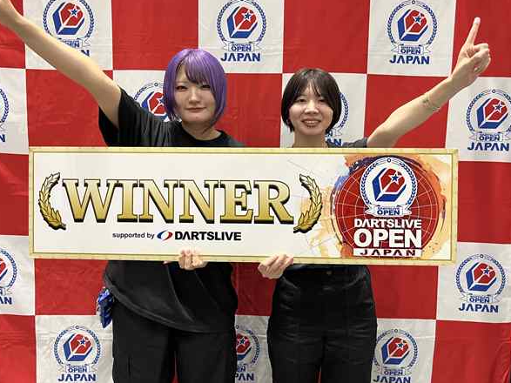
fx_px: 458
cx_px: 250
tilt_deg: -8.6
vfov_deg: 45.3
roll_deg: -0.5
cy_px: 168
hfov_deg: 58.4
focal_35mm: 31
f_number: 1.6
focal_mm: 5.1
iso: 250
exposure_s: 1/50
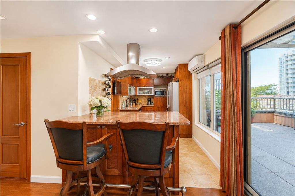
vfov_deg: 73.7
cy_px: 98
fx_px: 131
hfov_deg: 96.8
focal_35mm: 16
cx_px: 148
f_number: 4
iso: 64
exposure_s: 1/25
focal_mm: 16
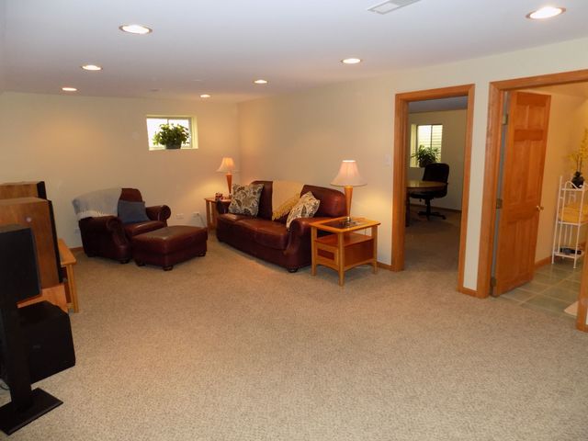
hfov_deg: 73.9
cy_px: 220
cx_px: 294
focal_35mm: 23
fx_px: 391
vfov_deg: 58.9
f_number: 3.1
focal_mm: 4
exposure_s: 1/30
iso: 250
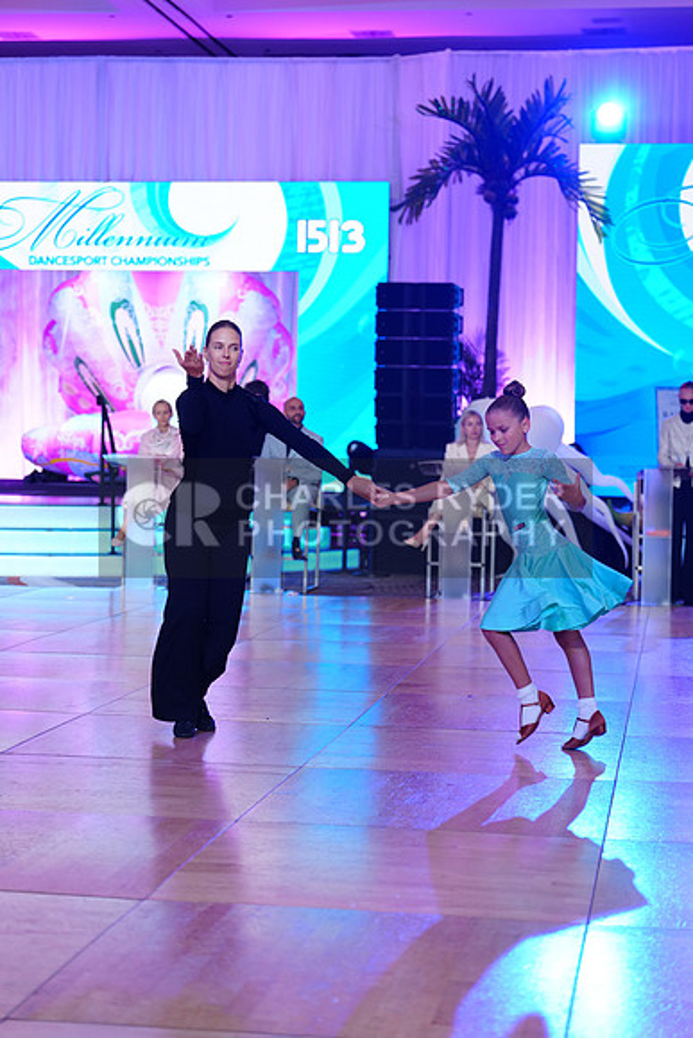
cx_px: 346
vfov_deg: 28.8
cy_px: 519
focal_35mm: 70
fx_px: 2020
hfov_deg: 19.5
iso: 800
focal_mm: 70
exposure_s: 1/320
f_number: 2.8
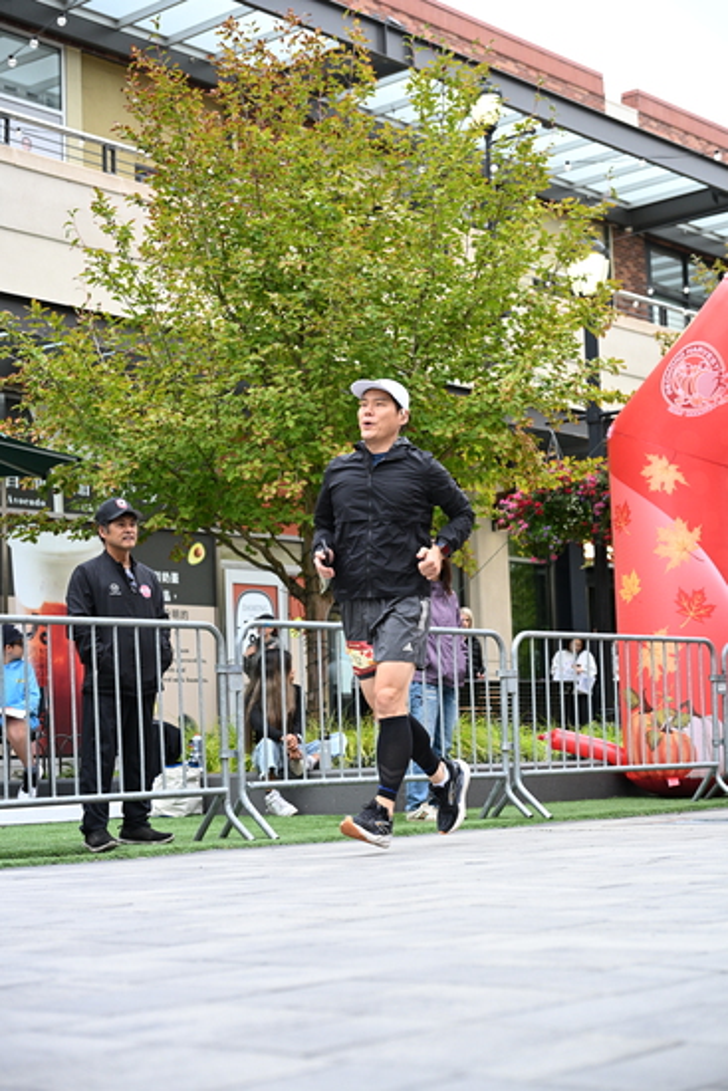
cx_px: 364
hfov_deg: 22.6
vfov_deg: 33.4
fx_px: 1819
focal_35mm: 60
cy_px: 546
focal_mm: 60
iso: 2000
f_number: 4
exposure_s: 1/640
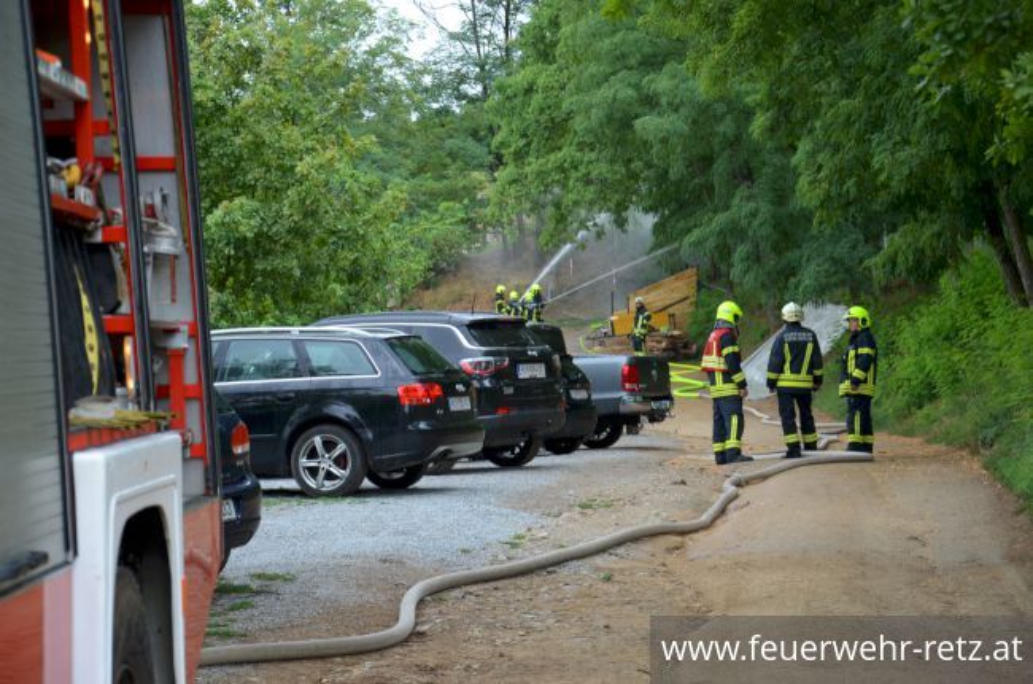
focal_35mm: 93
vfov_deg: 14.6
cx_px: 516
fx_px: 2662
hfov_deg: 22.0
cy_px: 342
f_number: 5.6
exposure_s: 1/125
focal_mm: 62
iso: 400
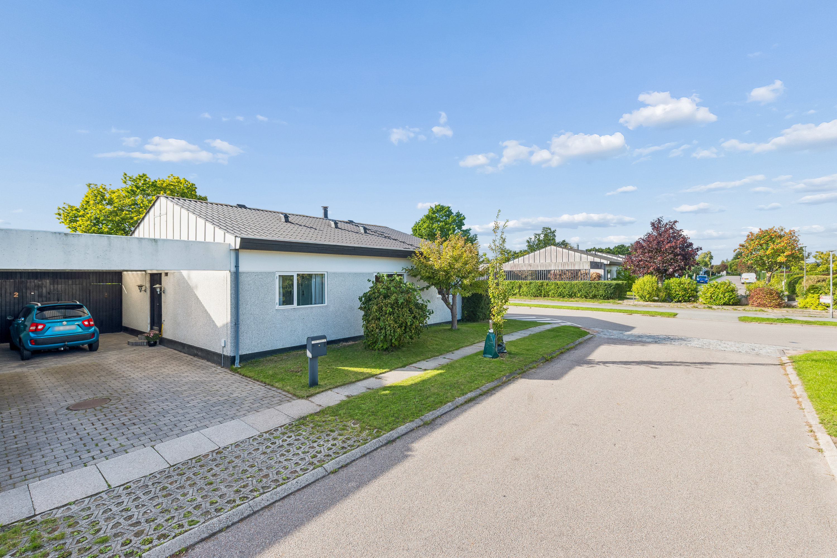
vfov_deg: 73.7
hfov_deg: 96.7
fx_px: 372
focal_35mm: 16
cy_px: 279
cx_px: 418
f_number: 10
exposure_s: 1/125
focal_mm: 16
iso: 200
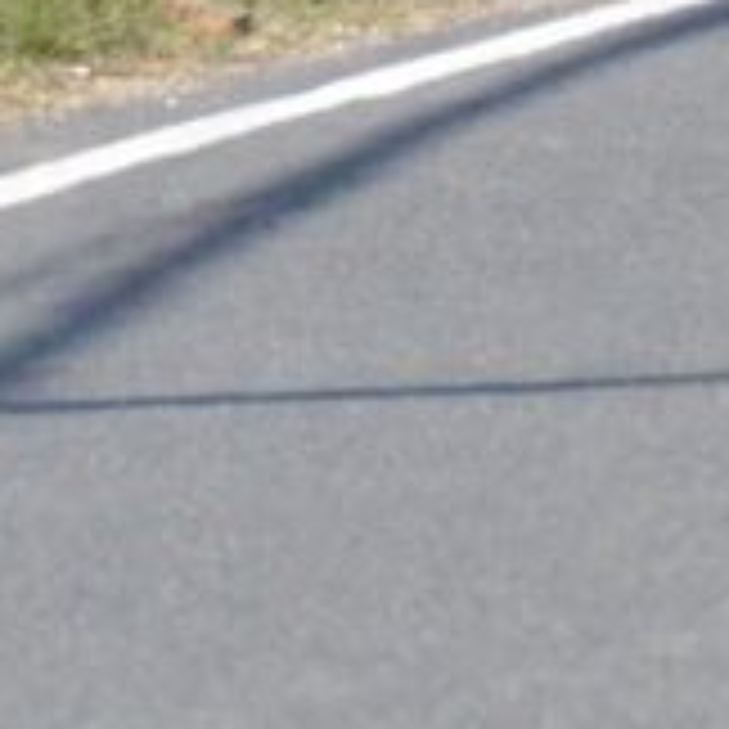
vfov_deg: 0.9
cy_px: -677
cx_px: 2430
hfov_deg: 0.9
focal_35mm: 1882
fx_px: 44841
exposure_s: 1/6400
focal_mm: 200
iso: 3200
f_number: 10
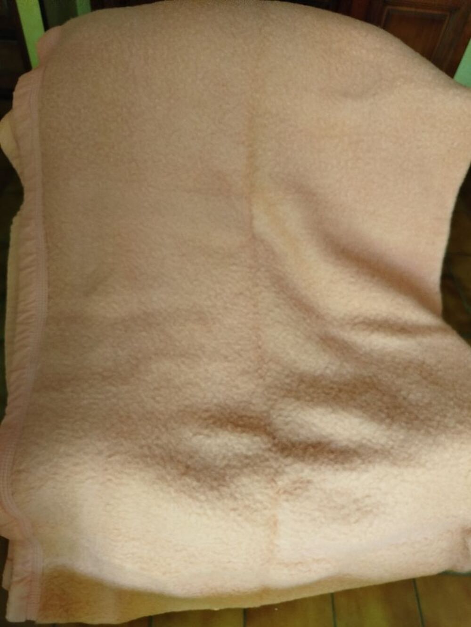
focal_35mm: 24
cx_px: 236
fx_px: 435
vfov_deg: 71.6
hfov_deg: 56.8
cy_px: 314
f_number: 1.7
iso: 640
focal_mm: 5.31
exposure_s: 1/25
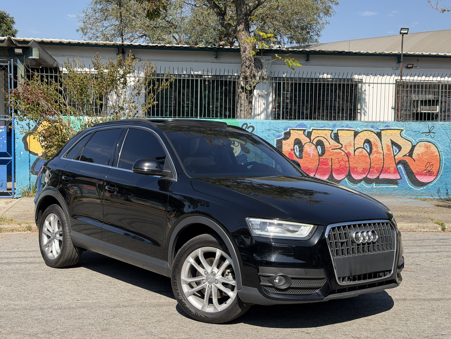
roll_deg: -0.5
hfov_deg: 39.7
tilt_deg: -3.6
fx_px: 625
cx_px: 226
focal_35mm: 48
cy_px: 170
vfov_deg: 30.3
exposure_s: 1/3534
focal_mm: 6.76
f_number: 1.78
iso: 80
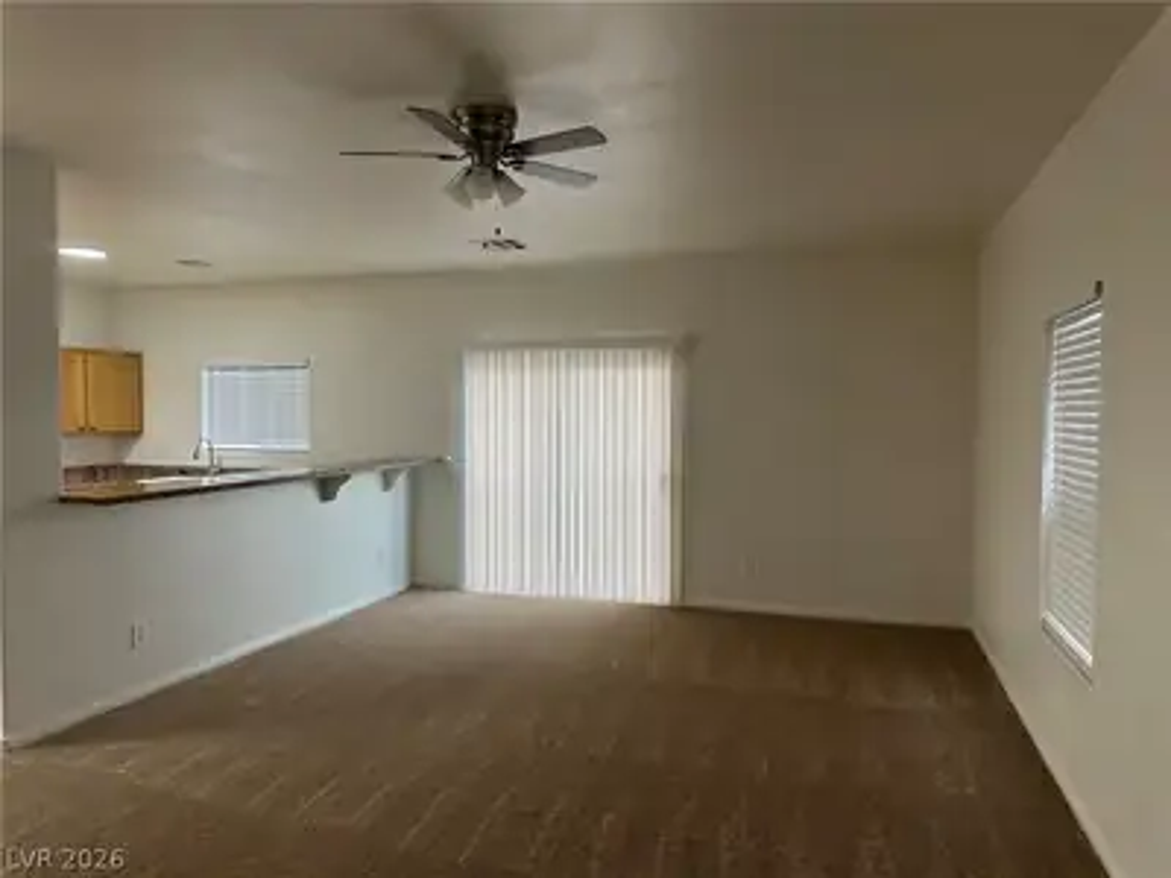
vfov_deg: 56.8
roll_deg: -0.5
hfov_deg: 71.6
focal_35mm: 24
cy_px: 439
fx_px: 812
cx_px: 586
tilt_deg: -2.8
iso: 125
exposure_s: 1/60
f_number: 1.78
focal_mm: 6.86
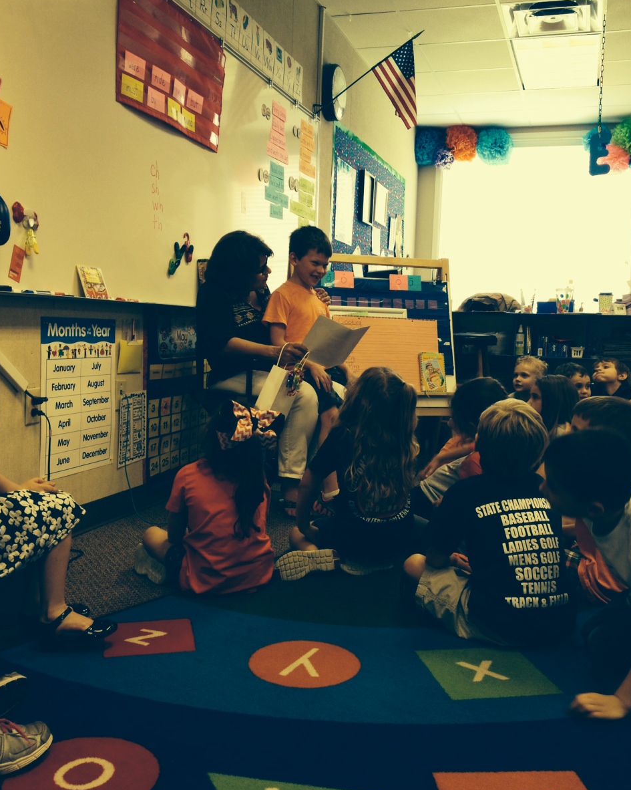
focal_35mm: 37
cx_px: 314
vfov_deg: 49.1
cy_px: 390
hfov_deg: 40.1
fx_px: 864
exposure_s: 1/33
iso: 50
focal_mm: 4.28
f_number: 2.4
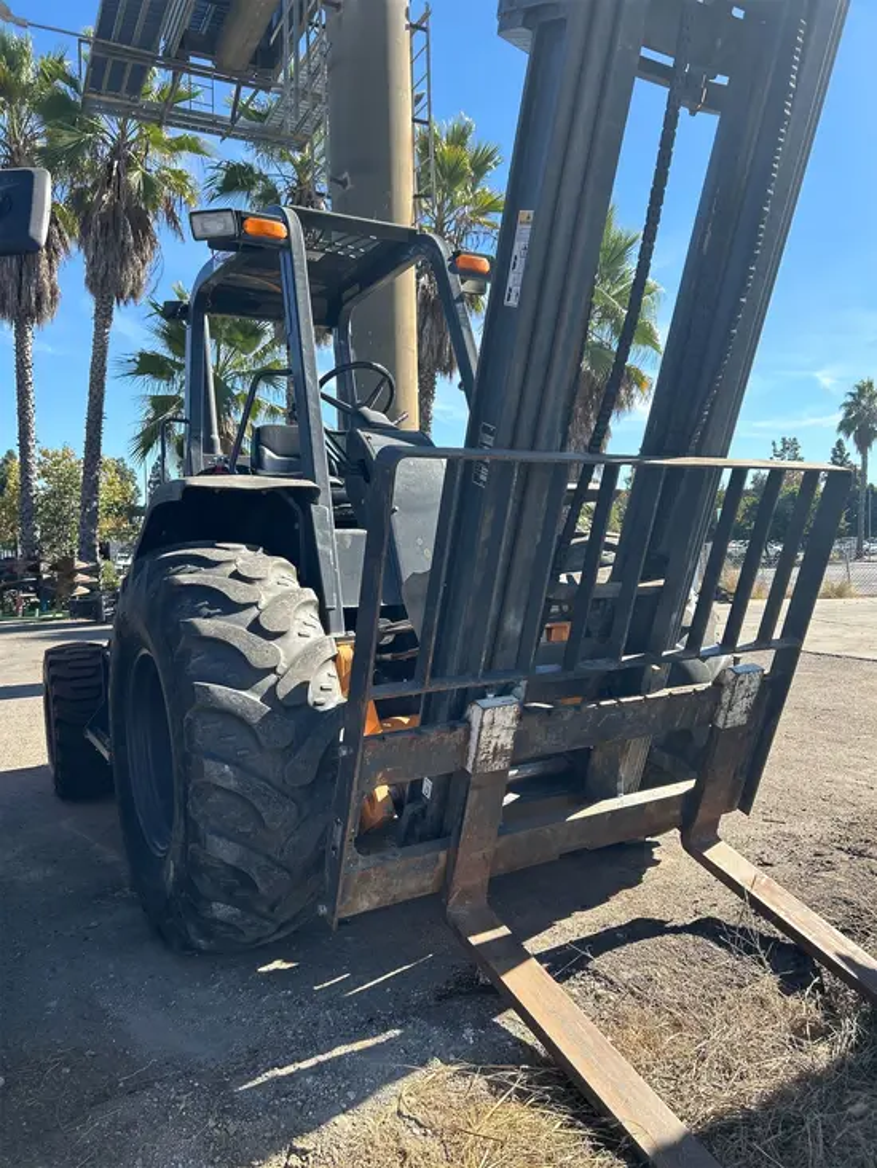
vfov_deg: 67.3
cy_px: 584
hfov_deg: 53.1
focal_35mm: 26
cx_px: 438
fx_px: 878
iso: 50
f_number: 1.5
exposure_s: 1/1488
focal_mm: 5.7
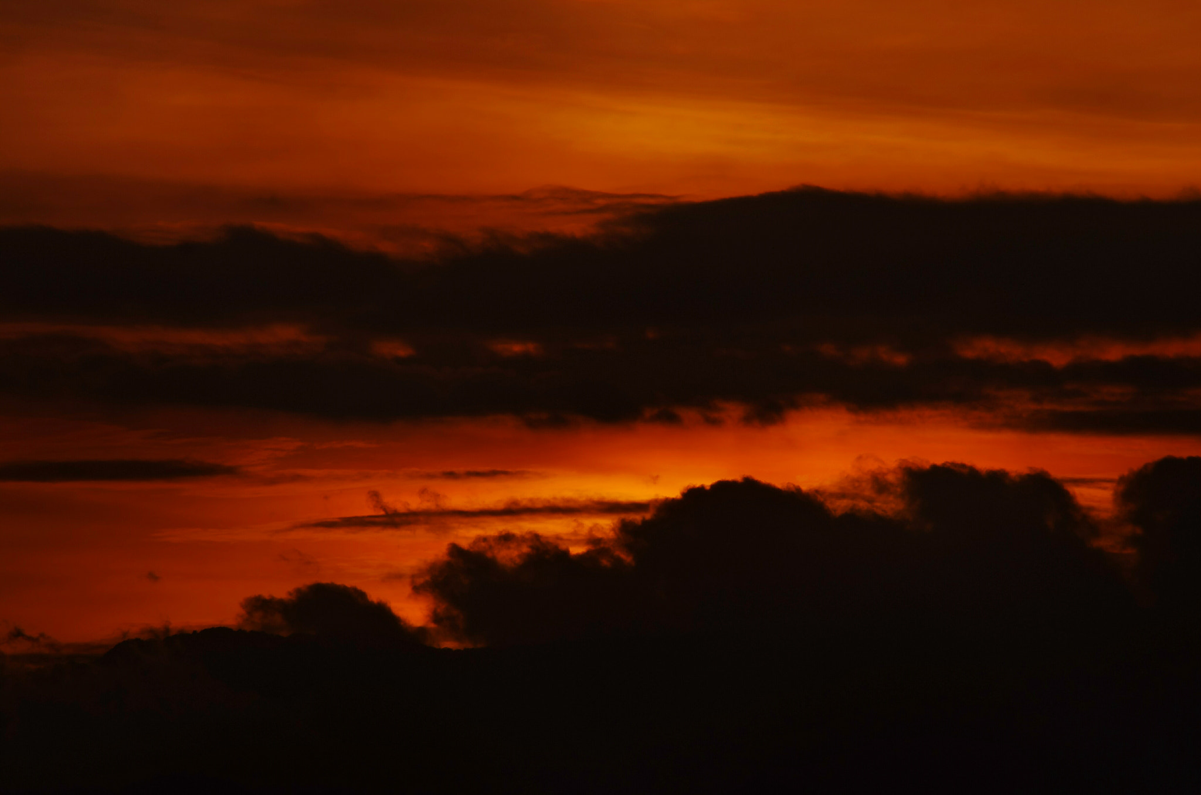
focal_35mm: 450
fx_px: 14980
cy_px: 398
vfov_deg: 3.0
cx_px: 600
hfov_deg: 4.6
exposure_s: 1/640
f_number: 10
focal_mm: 300
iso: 100
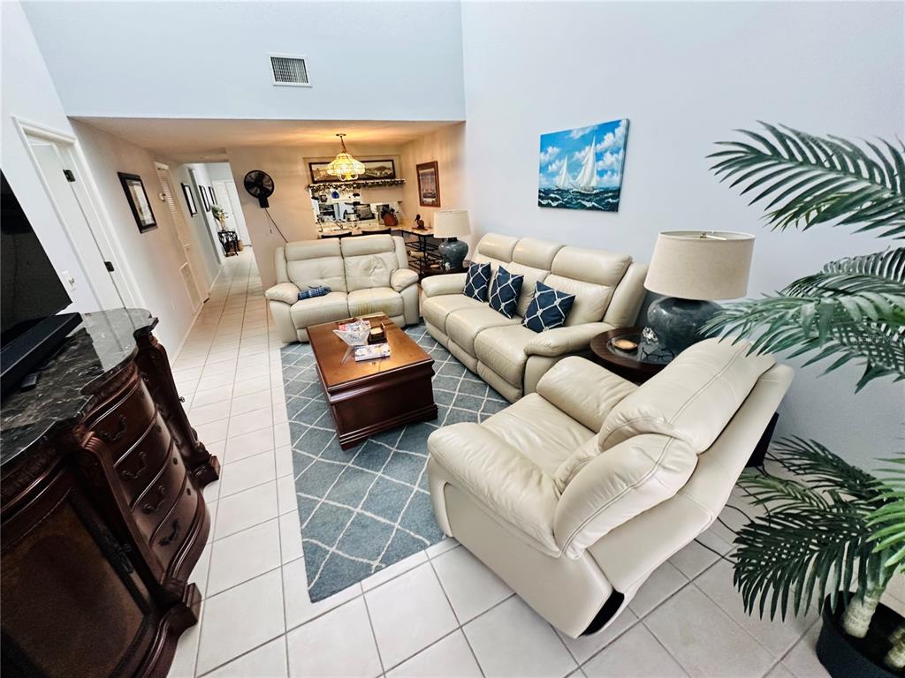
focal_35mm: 14
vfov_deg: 85.7
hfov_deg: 102.1
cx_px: 452
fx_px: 366
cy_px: 339
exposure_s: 1/60
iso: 250
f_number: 2.2
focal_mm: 2.22
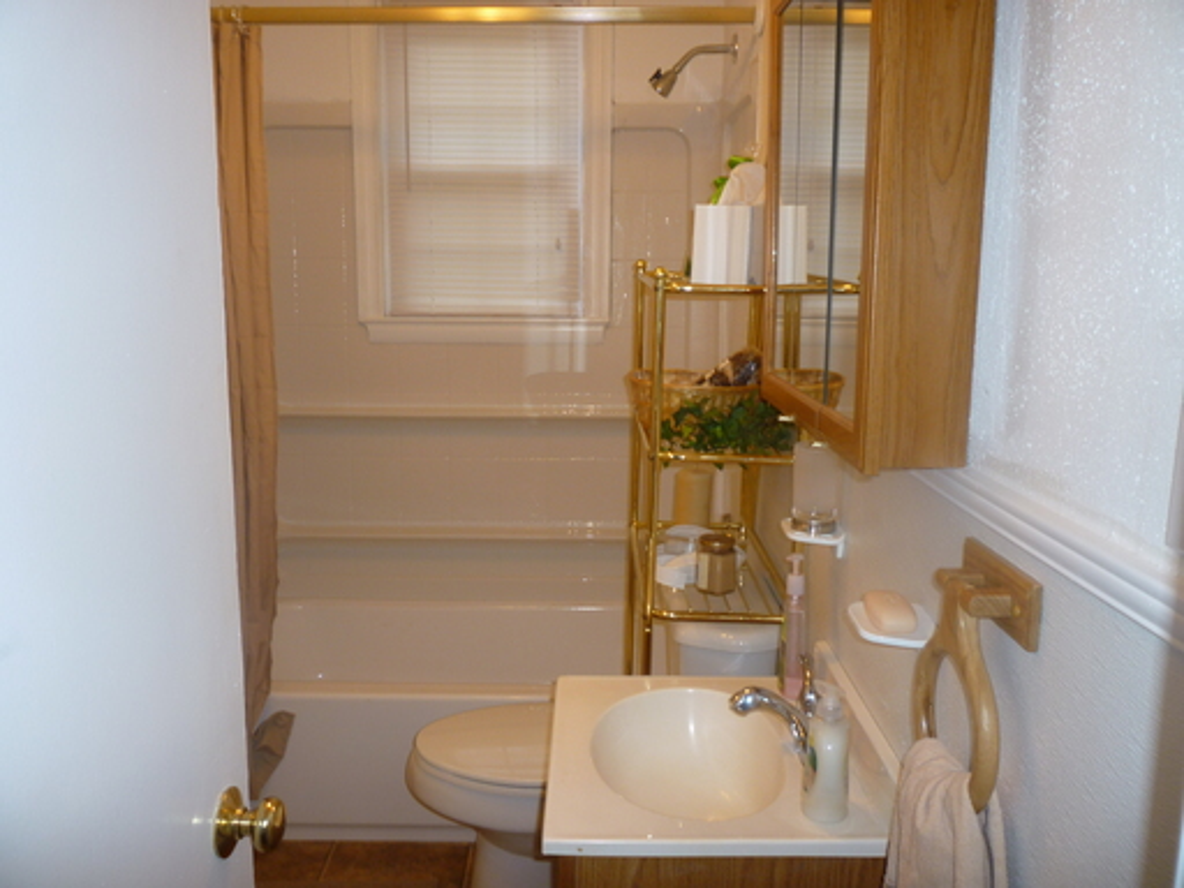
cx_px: 592
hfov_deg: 61.7
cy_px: 444
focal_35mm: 29
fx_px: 992
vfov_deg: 48.2
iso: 100
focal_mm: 5.2
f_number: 3.3
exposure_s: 1/30
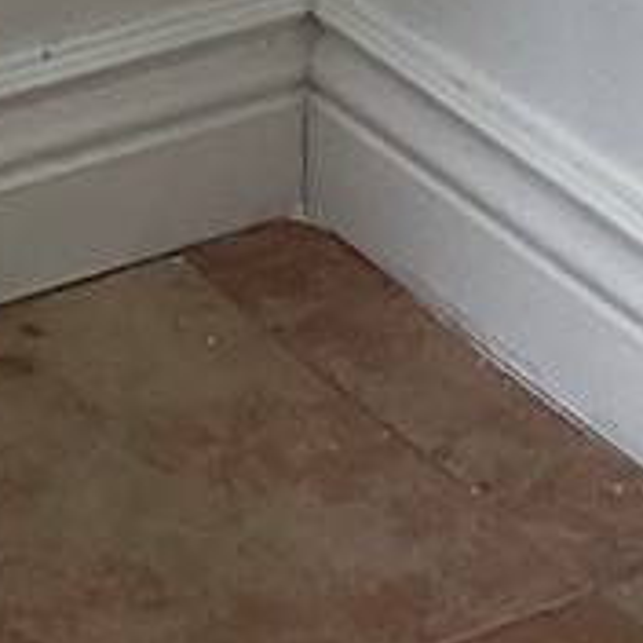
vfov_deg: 6.7
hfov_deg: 7.5
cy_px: -1363
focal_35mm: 233
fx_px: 4897
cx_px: 121
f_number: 1.8
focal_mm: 3
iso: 32
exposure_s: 1/120
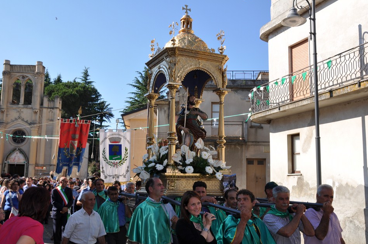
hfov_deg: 49.6
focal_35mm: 39
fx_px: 398
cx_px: 180
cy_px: 129
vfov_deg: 34.1
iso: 200
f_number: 10
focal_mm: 24
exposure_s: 1/200
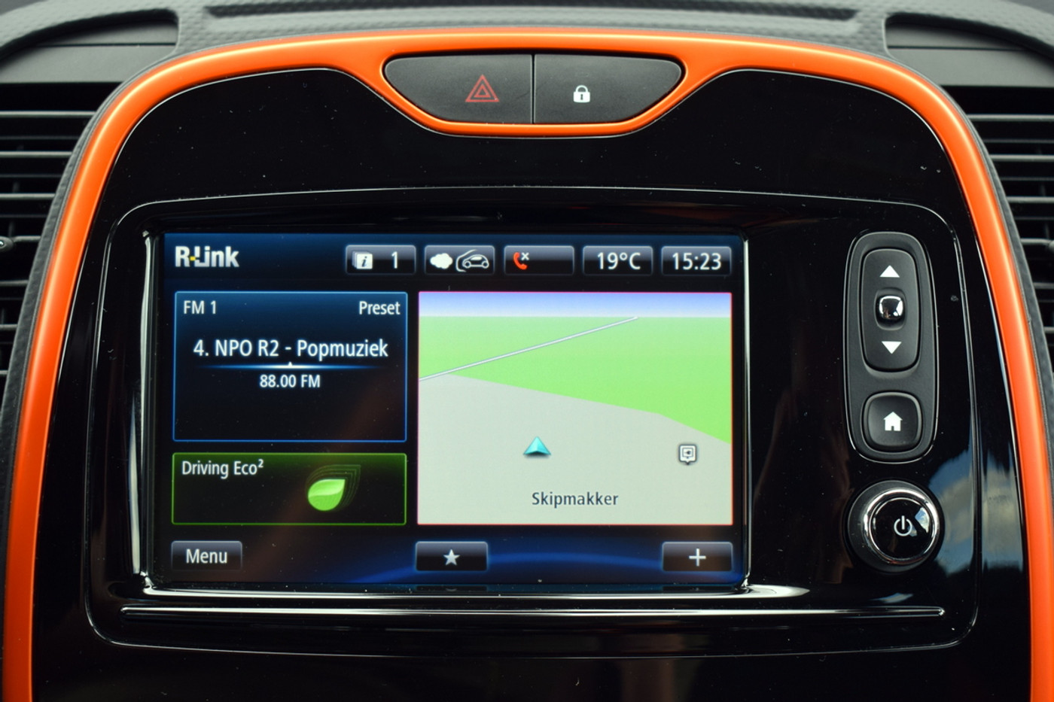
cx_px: 527
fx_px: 1581
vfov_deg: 25.1
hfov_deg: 36.9
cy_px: 351
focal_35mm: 54
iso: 400
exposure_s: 1/60
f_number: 4.8
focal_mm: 36
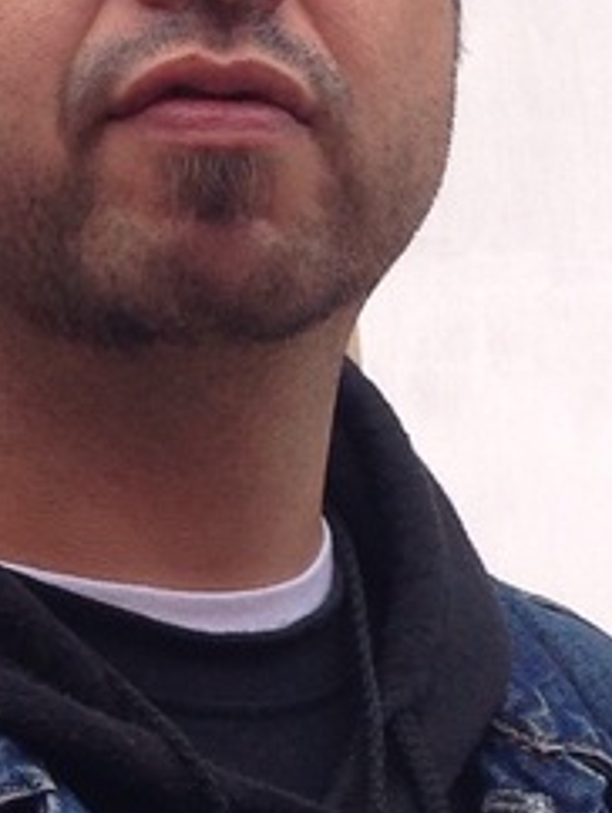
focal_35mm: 186
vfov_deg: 10.4
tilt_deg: -7.8
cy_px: 1067
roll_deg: +2.3
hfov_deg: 8.0
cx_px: 296
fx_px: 4377
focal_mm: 4.12
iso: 50
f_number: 2.4
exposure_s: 1/1130
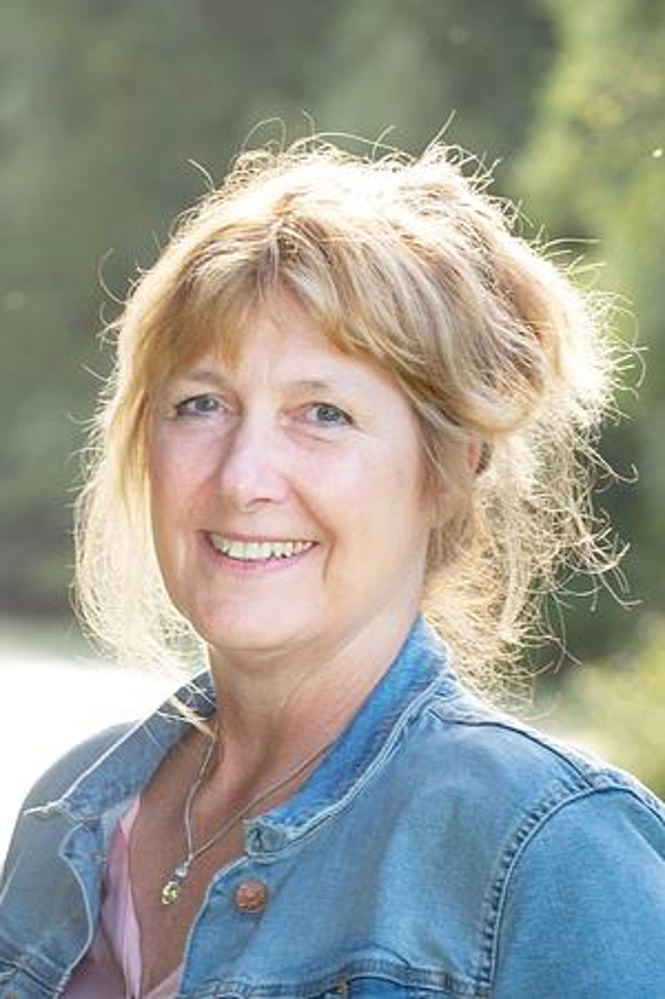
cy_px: 500
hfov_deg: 10.1
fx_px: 3746
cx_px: 332
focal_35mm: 135
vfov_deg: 15.2
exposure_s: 1/125
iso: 400
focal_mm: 135
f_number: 7.1
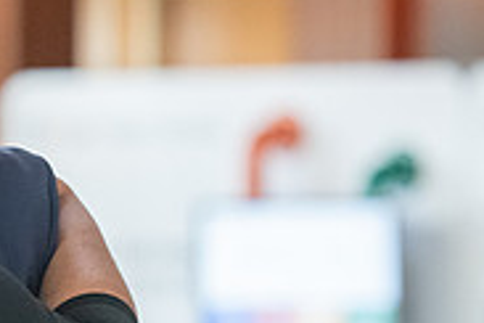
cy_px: 230
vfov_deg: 3.0
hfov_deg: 4.4
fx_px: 6265
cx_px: -98
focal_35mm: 466
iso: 3200
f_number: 2.8
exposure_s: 1/200
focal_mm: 135
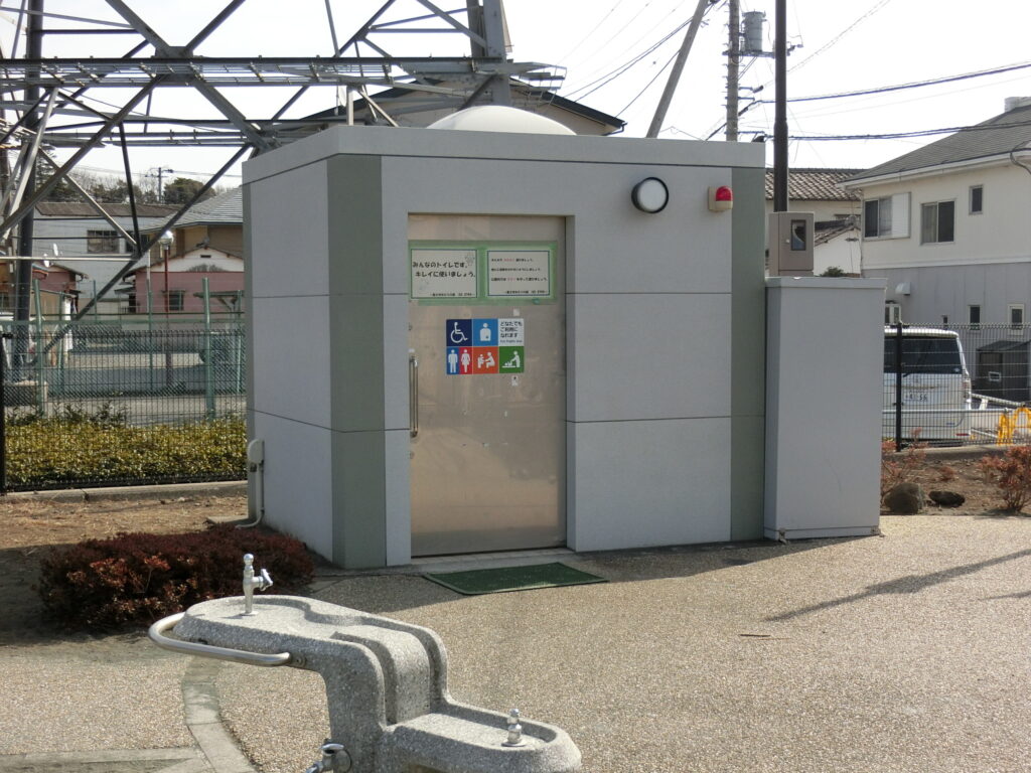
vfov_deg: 28.0
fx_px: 1549
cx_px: 516
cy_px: 386
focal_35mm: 52
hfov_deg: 36.8
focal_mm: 9.3
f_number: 4.7
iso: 160
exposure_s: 1/1000
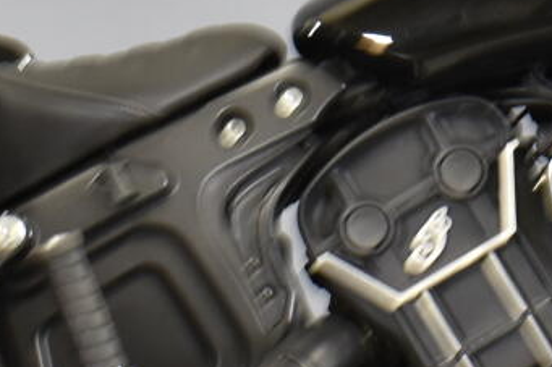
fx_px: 4183
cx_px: 520
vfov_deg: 5.0
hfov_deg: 7.5
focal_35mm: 273
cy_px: 70
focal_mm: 31
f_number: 4.2
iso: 400
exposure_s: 1/13
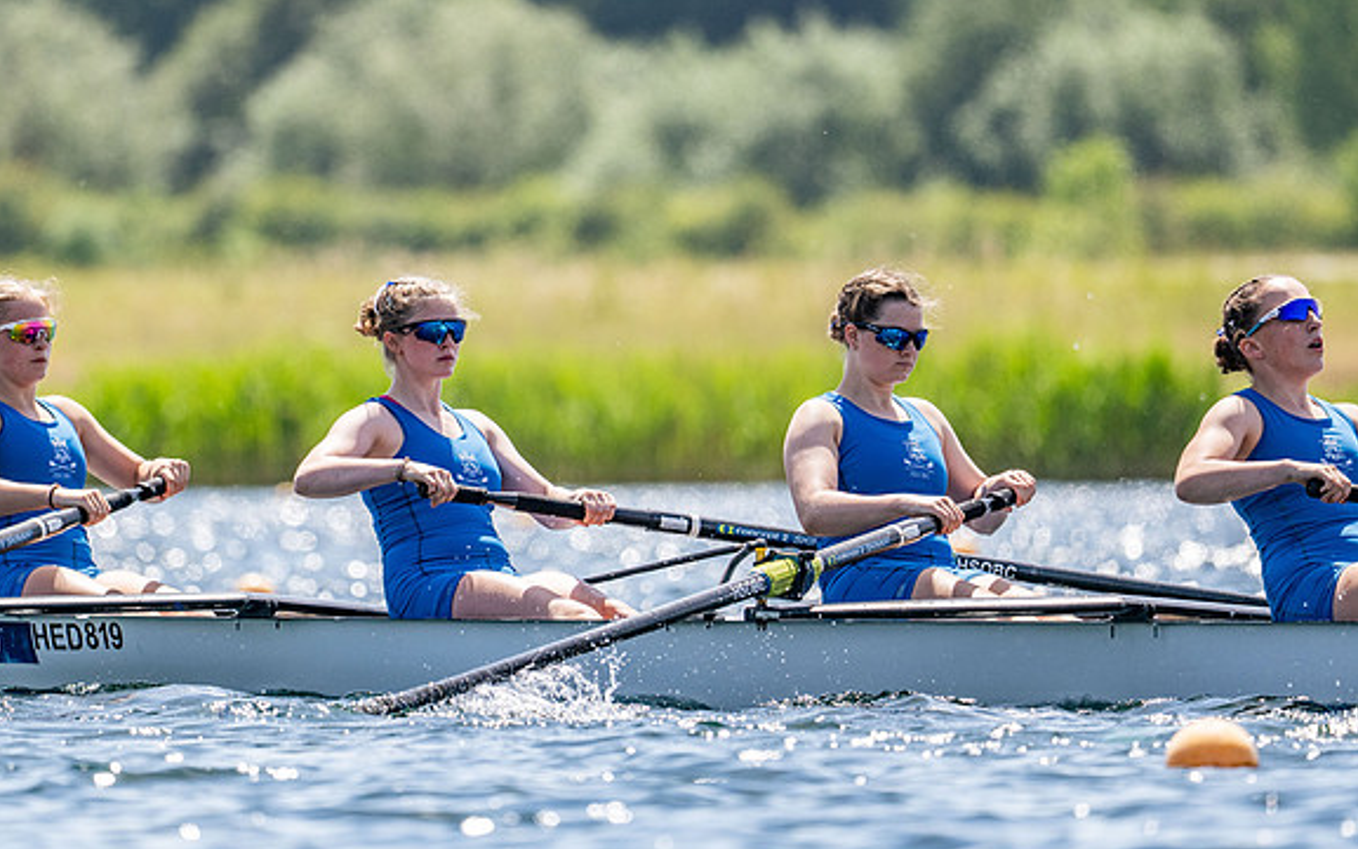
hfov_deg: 3.4
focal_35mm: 614
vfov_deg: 2.1
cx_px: 678
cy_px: 449
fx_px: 22731
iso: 250
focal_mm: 400
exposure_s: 1/2500
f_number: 4.5
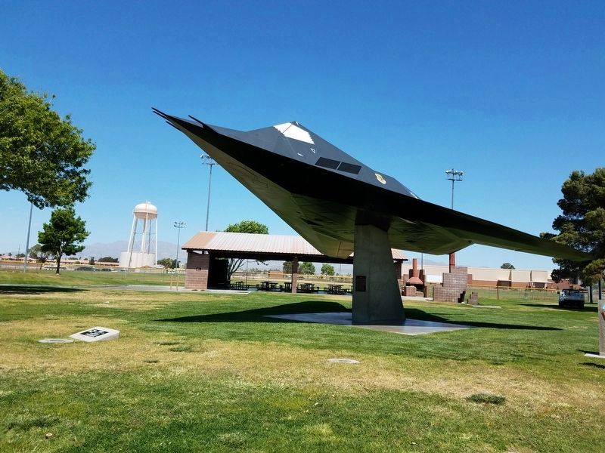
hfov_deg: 67.3
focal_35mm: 26
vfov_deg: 53.1
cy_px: 226
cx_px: 302
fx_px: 454
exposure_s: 1/2424
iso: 40
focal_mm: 4.2
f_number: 1.7
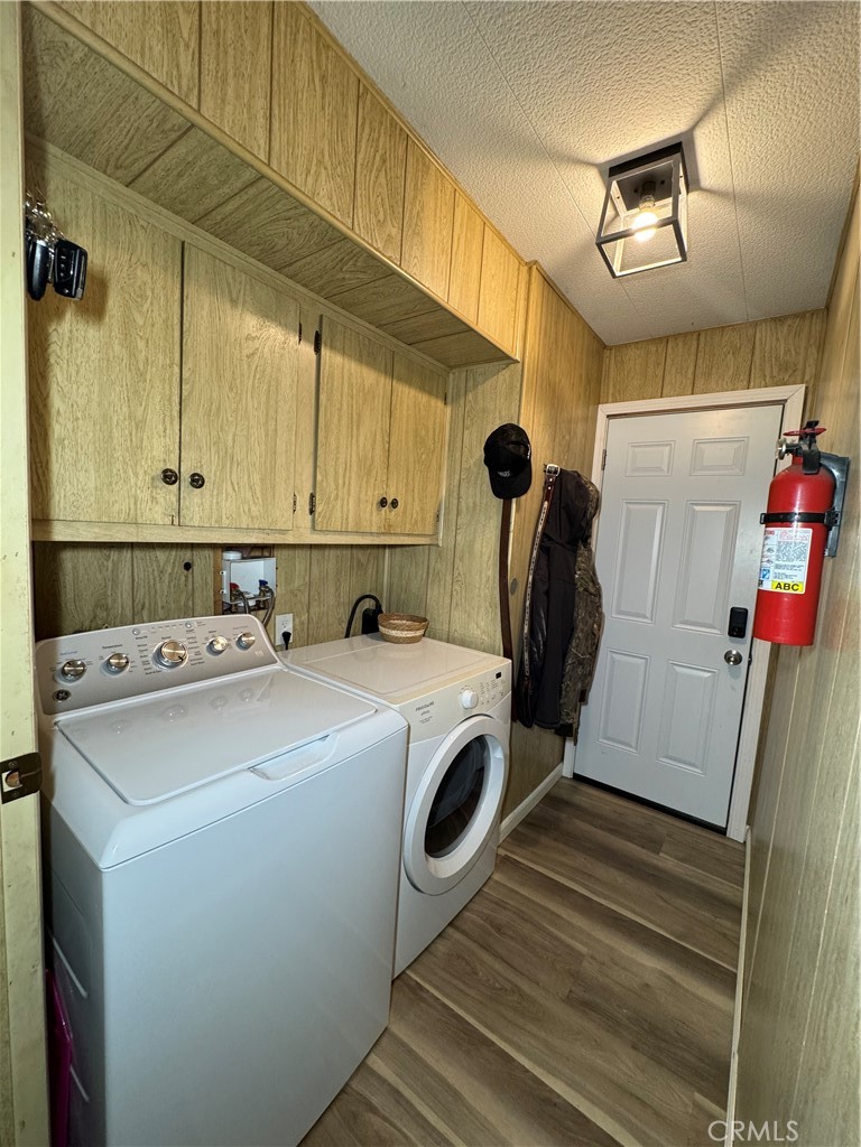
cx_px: 430
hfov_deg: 85.7
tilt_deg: -6.2
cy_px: 574
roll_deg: -3.3
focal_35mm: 14
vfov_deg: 102.1
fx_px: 464
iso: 250
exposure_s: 1/60
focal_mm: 2.22
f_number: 2.2
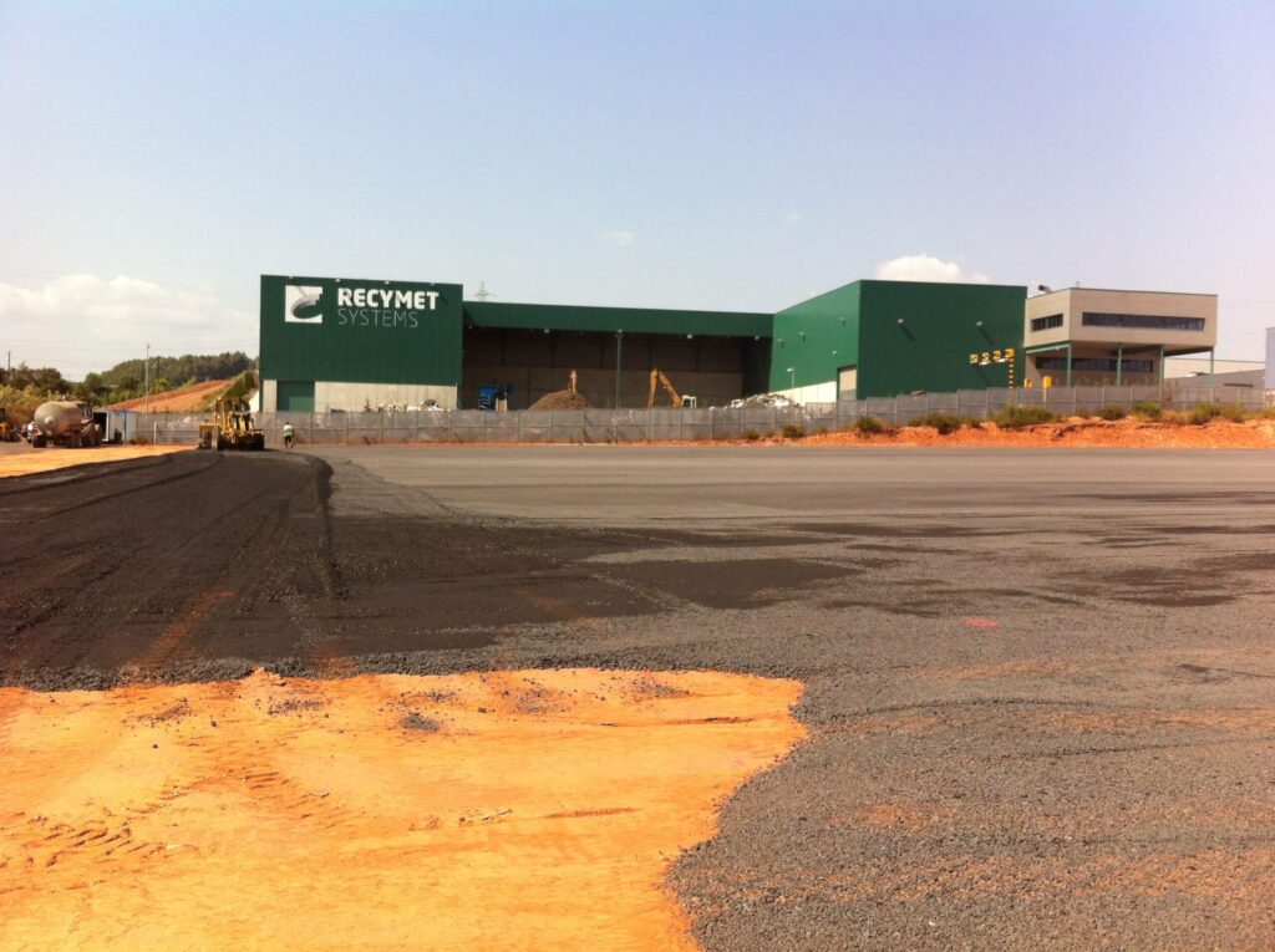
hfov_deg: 52.7
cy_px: 476
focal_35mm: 35
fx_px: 1287
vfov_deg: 40.6
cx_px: 638
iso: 80
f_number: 2.8
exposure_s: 1/1194
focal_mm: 3.85
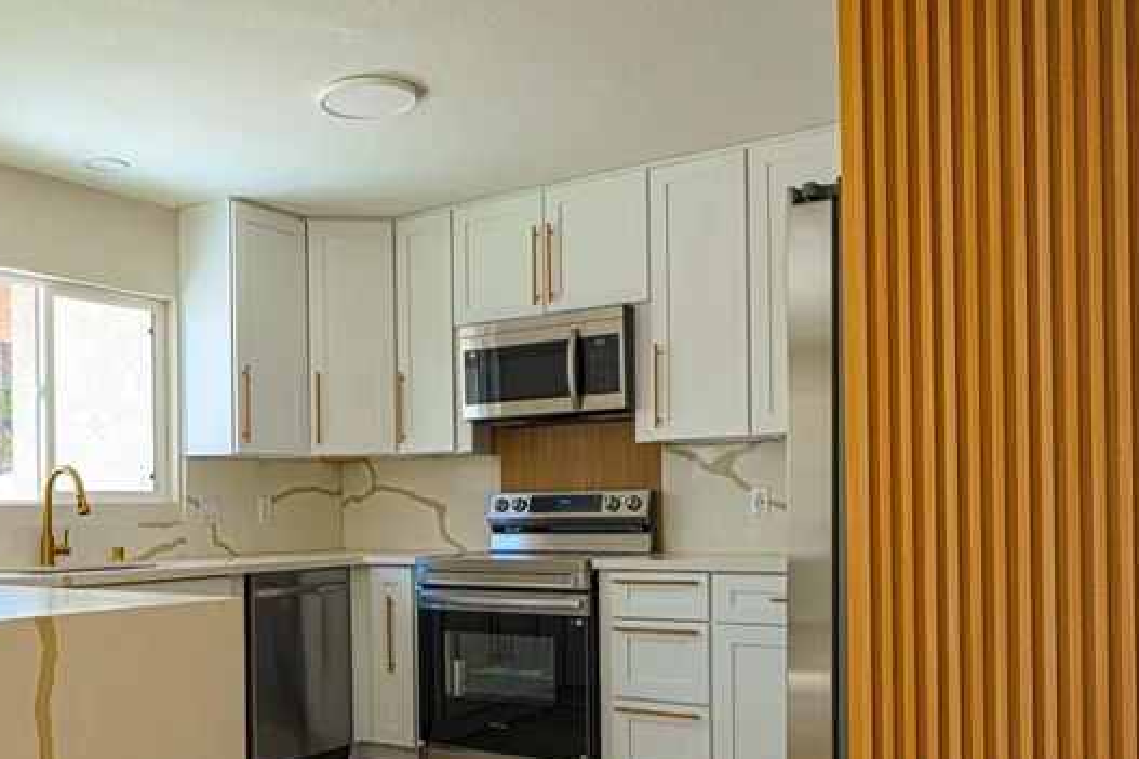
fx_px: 1107
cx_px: 380
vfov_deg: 37.3
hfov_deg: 53.4
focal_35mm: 35
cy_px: 524
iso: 100
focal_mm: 12
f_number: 11
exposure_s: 2
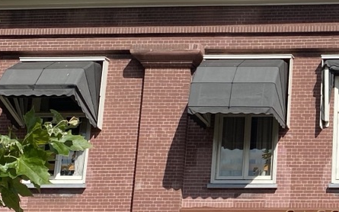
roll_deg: -1.5
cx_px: 368
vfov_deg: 13.2
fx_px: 915
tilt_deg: +13.8
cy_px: 156
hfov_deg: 20.1
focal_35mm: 99
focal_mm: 4.25
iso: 32
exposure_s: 1/3401
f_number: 1.8
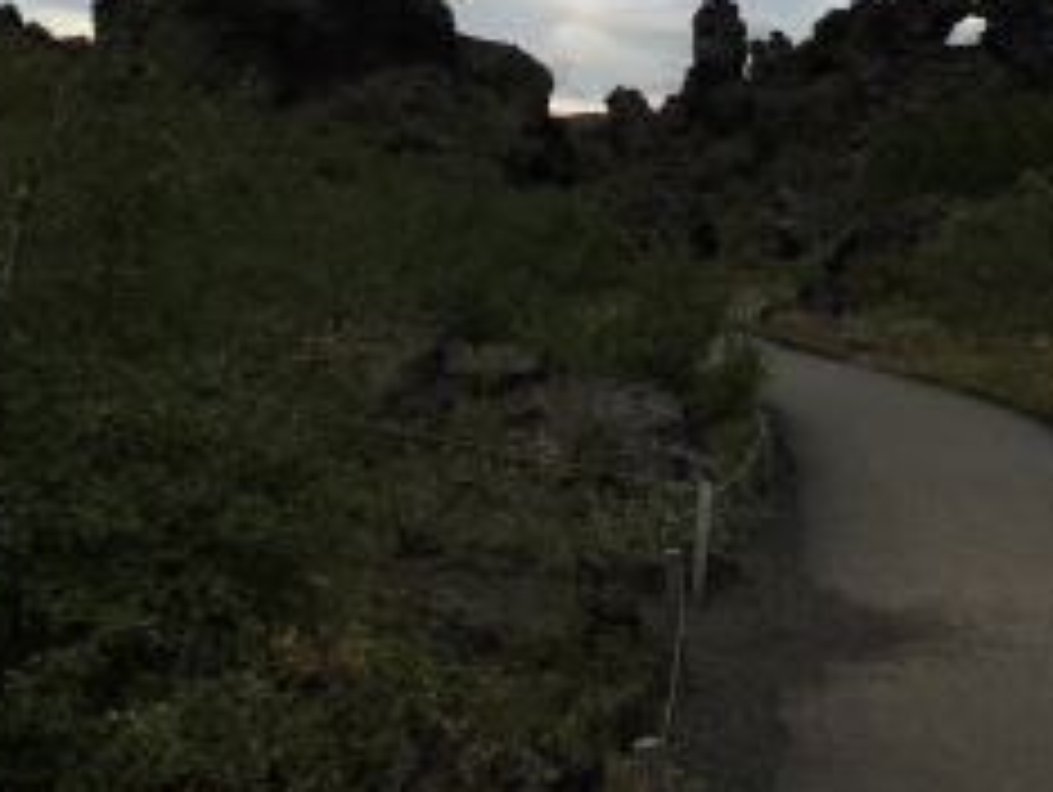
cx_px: 448
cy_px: 40
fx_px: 2071
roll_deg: -2.0
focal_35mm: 68
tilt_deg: +4.1
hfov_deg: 28.5
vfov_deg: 21.1
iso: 25
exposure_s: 1/1241
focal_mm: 4.15
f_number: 2.2
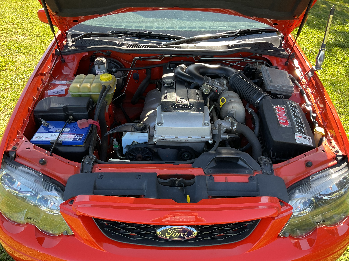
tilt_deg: -36.2
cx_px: 174
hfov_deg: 61.7
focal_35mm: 29
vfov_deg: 48.2
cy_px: 130
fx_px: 292
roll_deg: +1.6
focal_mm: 3
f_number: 1.8
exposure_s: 1/120
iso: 20
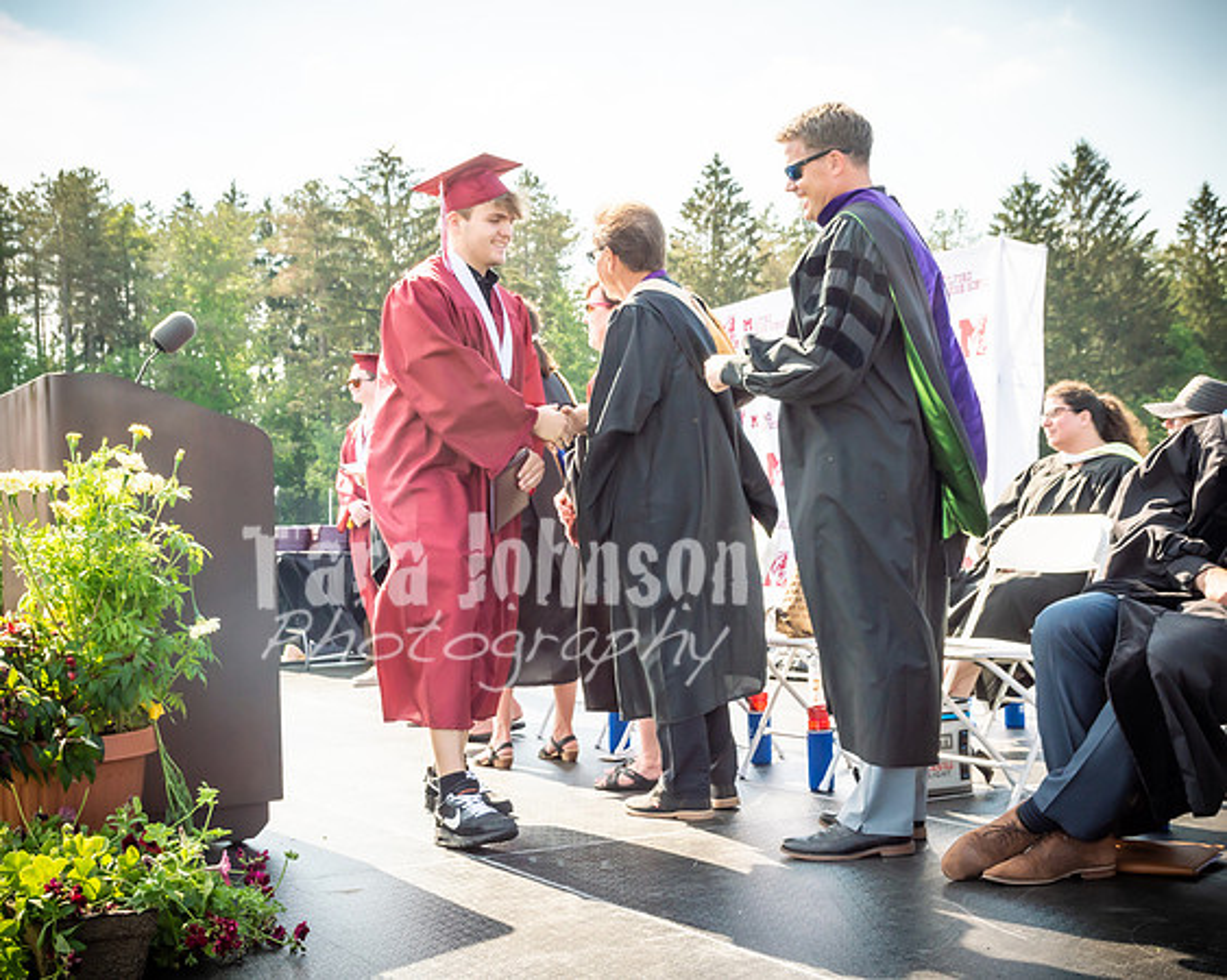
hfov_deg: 38.0
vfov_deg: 30.8
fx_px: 1781
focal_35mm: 49
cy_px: 490
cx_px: 614
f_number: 7.1
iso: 200
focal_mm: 29
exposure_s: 1/500
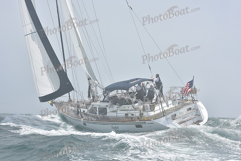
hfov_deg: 28.8
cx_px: 120
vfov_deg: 19.5
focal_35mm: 70
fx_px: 469
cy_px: 80
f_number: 11
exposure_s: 1/800
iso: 320
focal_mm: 70
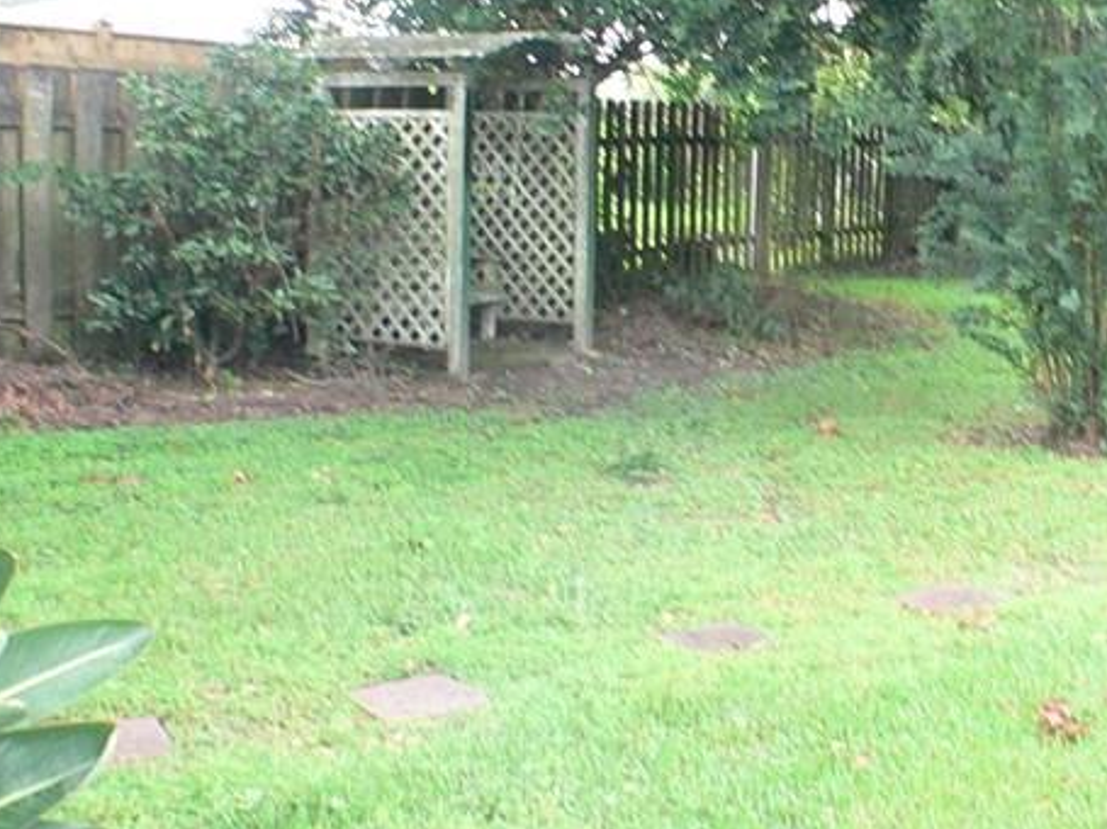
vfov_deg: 18.1
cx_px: 973
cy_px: 250
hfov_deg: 23.6
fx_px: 2590
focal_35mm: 81
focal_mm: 6
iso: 200
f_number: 2.8
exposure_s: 1/25
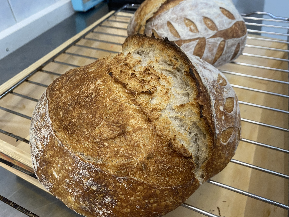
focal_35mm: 26
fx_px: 217
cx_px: 144
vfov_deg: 53.1
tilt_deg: -45.4
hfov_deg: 67.3
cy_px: 108
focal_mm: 4.25
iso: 160
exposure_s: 1/50
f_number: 1.8
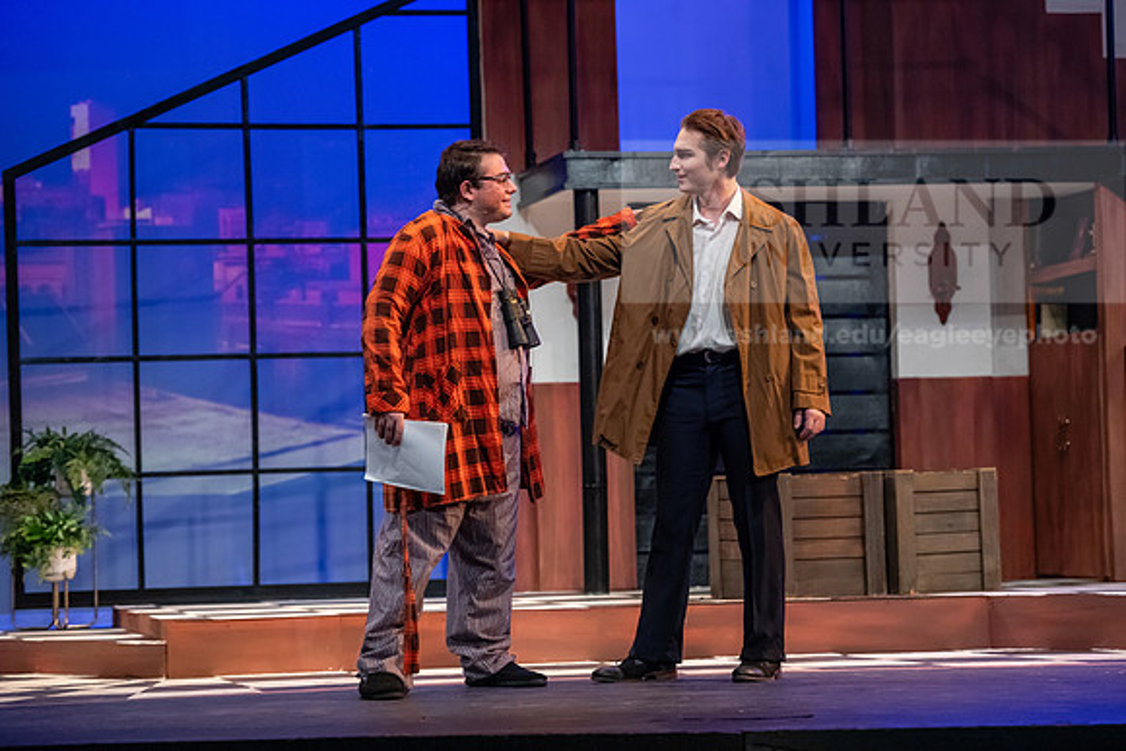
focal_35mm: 112
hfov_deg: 18.3
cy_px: 376
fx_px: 3504
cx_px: 563
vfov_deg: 12.2
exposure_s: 1/200
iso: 3200
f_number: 3.2
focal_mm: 112
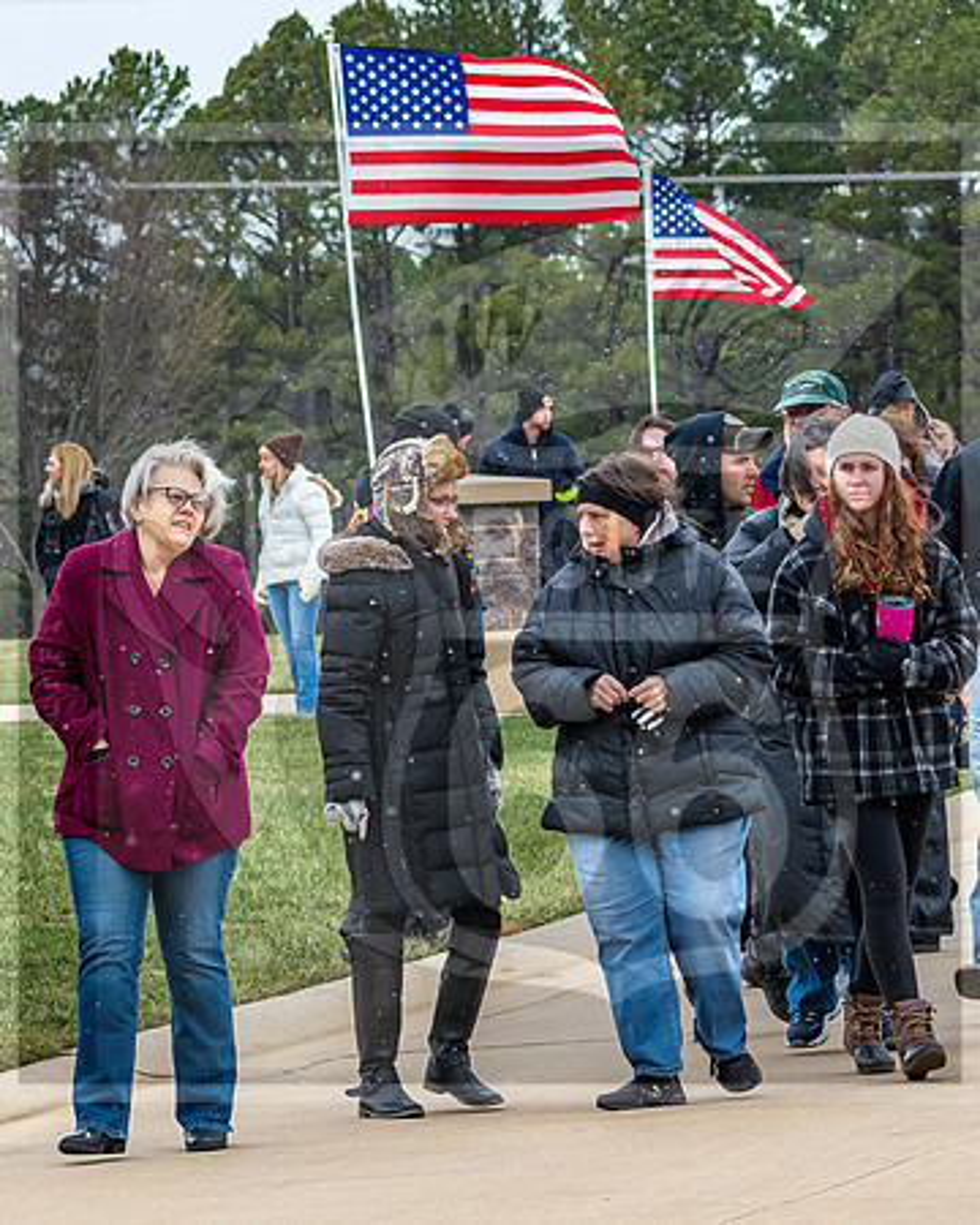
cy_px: 452
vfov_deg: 5.6
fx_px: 12530
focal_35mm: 346
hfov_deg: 4.5
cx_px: -219
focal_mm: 105
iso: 400
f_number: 8
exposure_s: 1/500
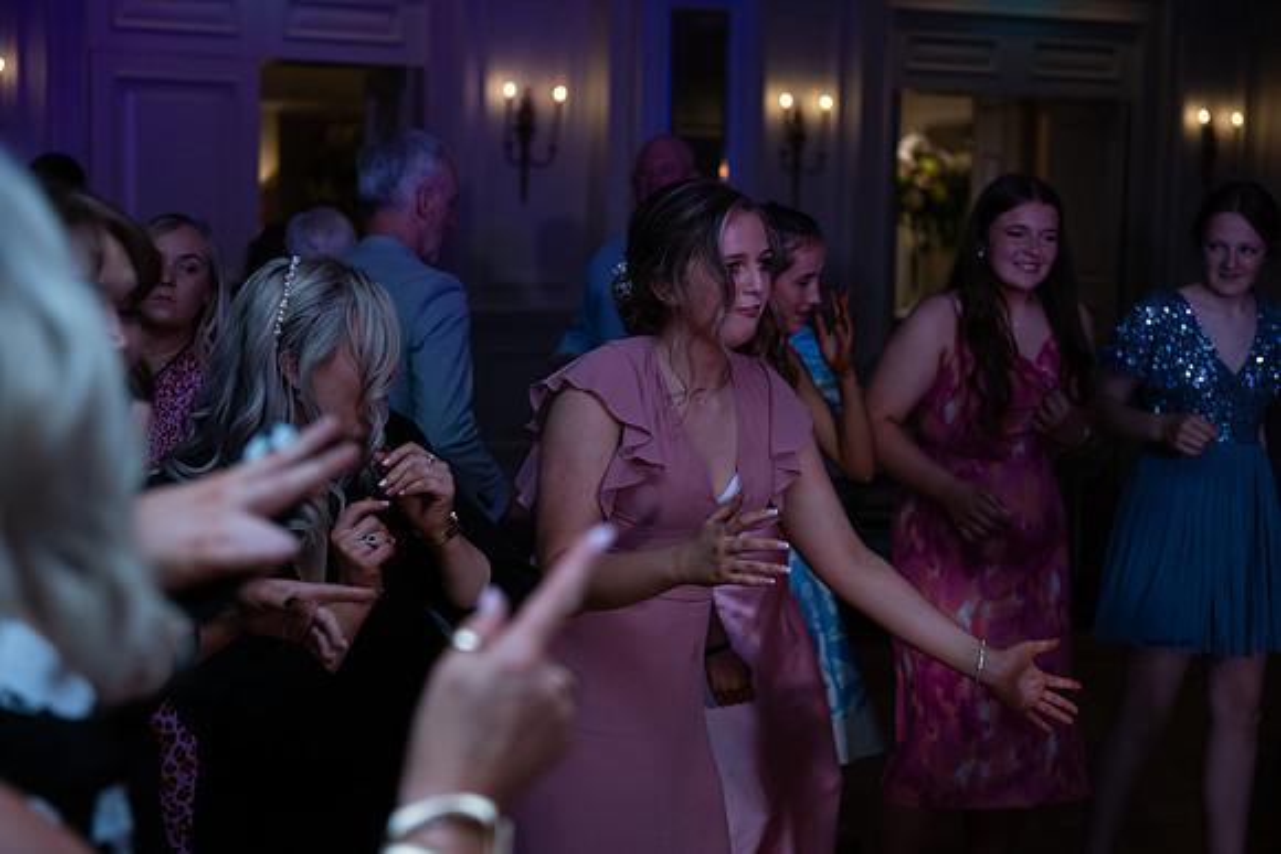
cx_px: 640
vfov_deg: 21.9
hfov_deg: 32.4
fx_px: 2207
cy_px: 427
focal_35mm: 62
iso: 640
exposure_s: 1/160
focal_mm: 62
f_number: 3.5
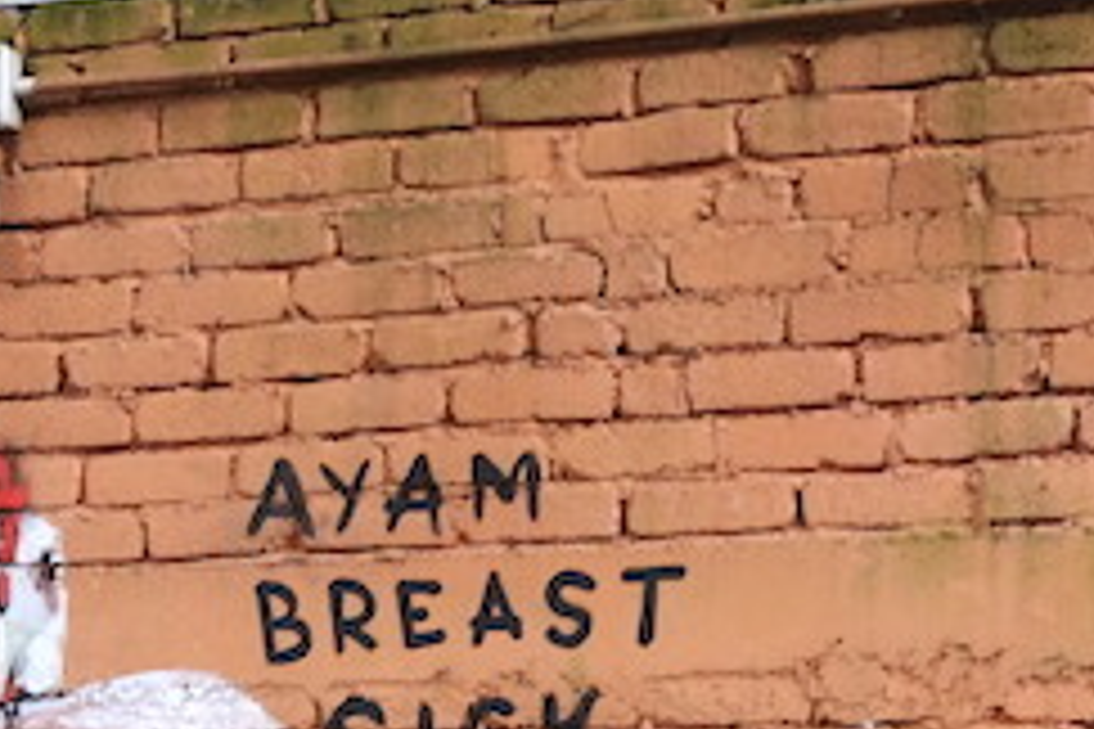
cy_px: 682
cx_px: -239
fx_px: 4102
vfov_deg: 10.1
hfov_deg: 14.7
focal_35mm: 135
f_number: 11
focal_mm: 27
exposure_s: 1/60
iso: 1250
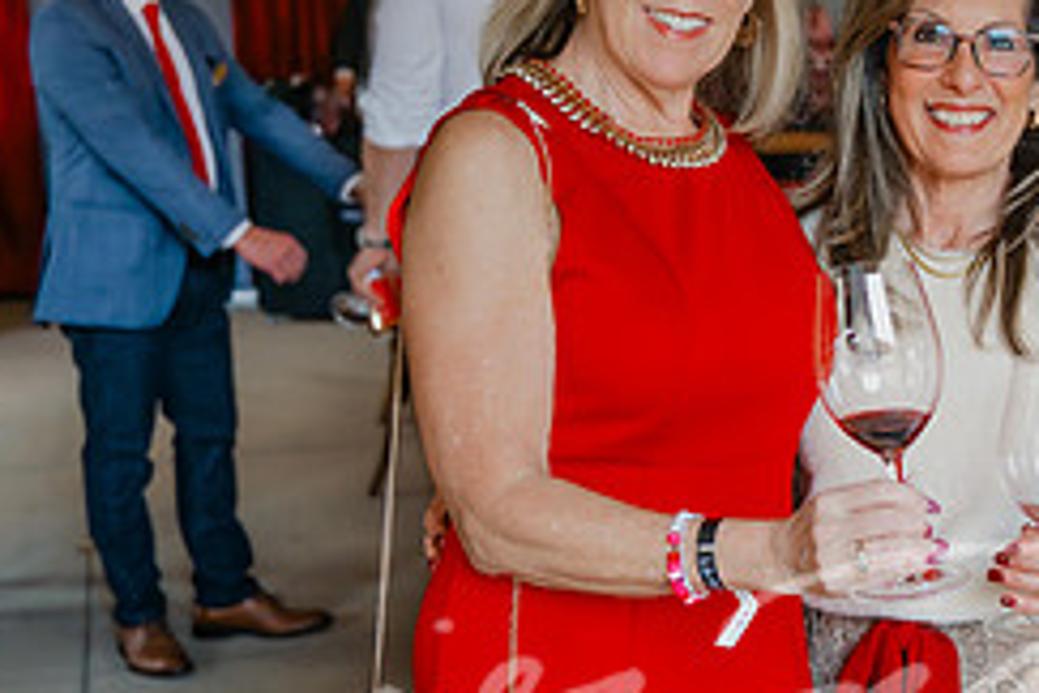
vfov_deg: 17.0
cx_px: 1142
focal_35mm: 80
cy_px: 229
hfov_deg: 23.8
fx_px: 2309
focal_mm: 33.5
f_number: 2.8
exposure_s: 1/160
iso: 450
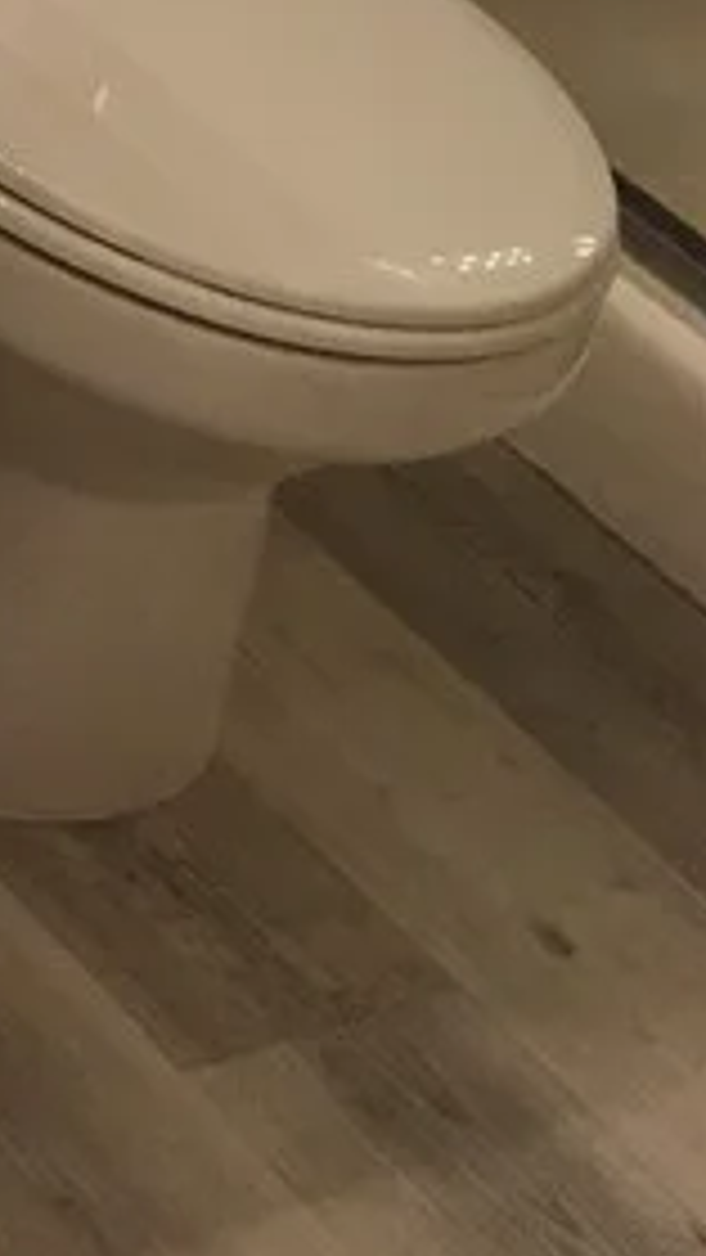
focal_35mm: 116
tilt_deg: -36.6
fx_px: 3859
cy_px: 212
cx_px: -1497
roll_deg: -6.4
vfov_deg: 18.3
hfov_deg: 8.5
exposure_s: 1/30
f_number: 2.2
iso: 100
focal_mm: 4.15
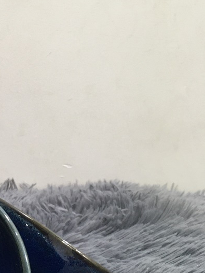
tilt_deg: -12.1
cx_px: -27
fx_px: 521
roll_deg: -0.5
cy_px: 173
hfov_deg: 21.0
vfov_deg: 29.3
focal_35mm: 66
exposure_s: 1/33
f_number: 2.2
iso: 125
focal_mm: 4.15
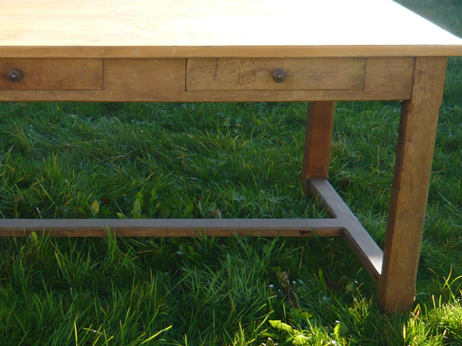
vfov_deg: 19.6
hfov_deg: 24.8
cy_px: 133
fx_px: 1001
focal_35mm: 75
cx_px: 5
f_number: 3
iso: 100
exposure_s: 1/320
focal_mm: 5.2
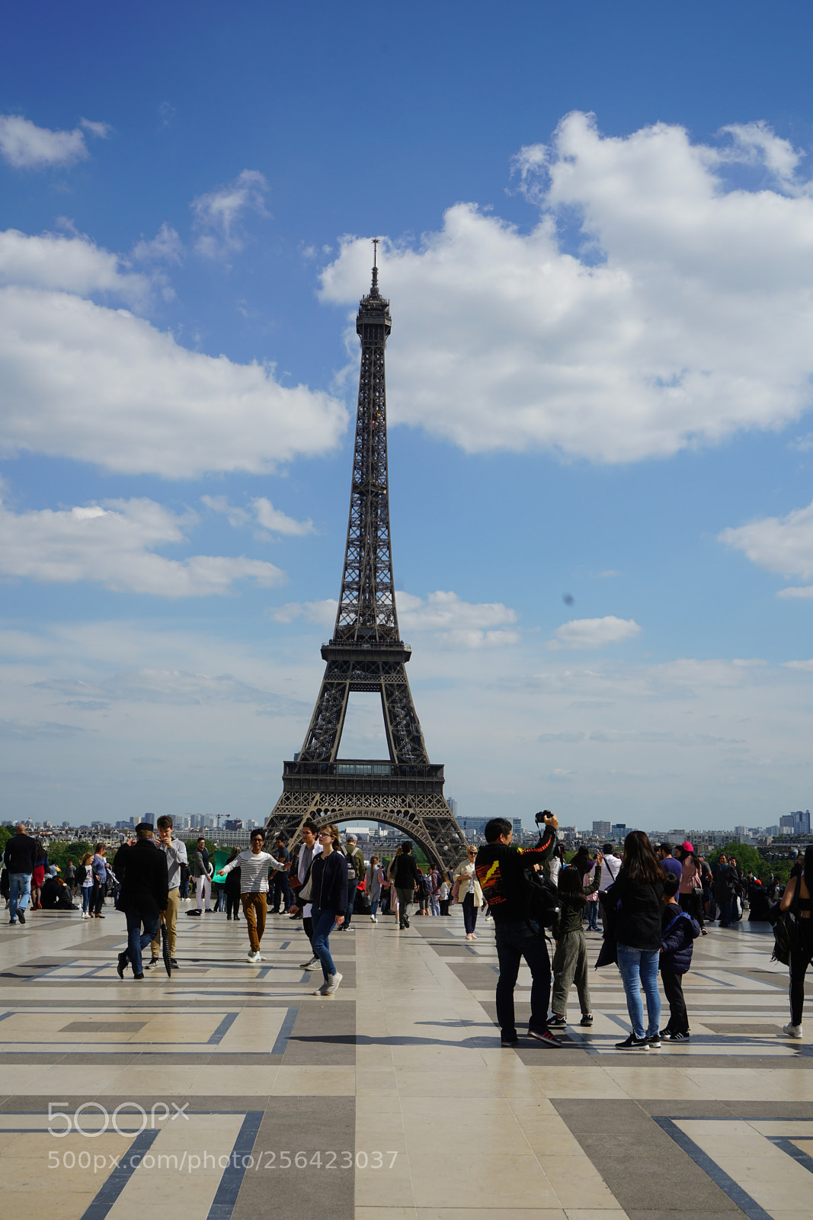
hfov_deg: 33.4
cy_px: 610
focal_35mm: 40
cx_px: 406
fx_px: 1355
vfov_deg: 48.5
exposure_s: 1/320
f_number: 10
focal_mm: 40
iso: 100
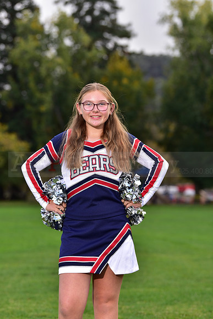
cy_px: 160
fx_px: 1064
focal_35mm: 120
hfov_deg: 11.4
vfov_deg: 17.1
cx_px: 106
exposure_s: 1/250
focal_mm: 120
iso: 160
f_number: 4.5
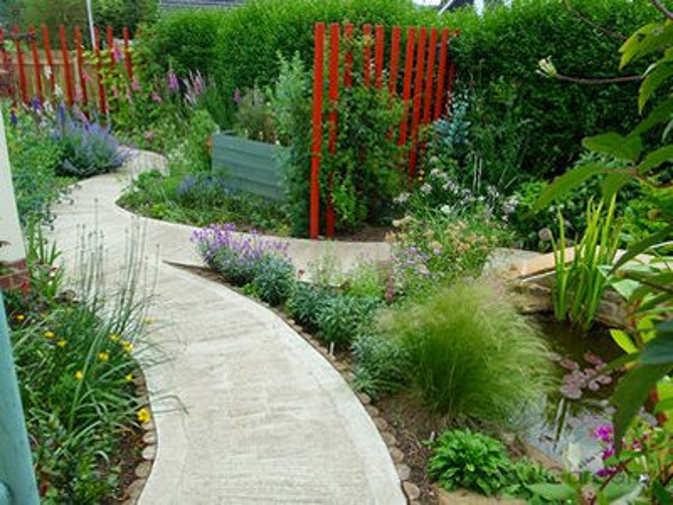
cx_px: 336
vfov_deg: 49.7
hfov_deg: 63.4
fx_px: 544
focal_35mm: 28
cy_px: 252
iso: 64
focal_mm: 5
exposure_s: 1/60
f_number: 3.5
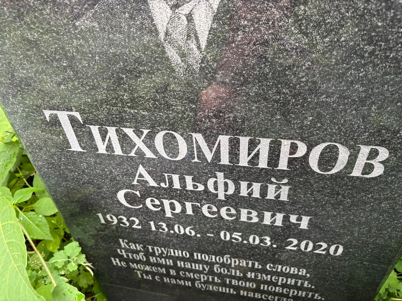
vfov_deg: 53.1
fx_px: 302
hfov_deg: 67.3
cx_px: 201
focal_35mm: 26
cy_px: 150
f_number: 1.6
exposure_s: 1/60
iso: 200
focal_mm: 5.96
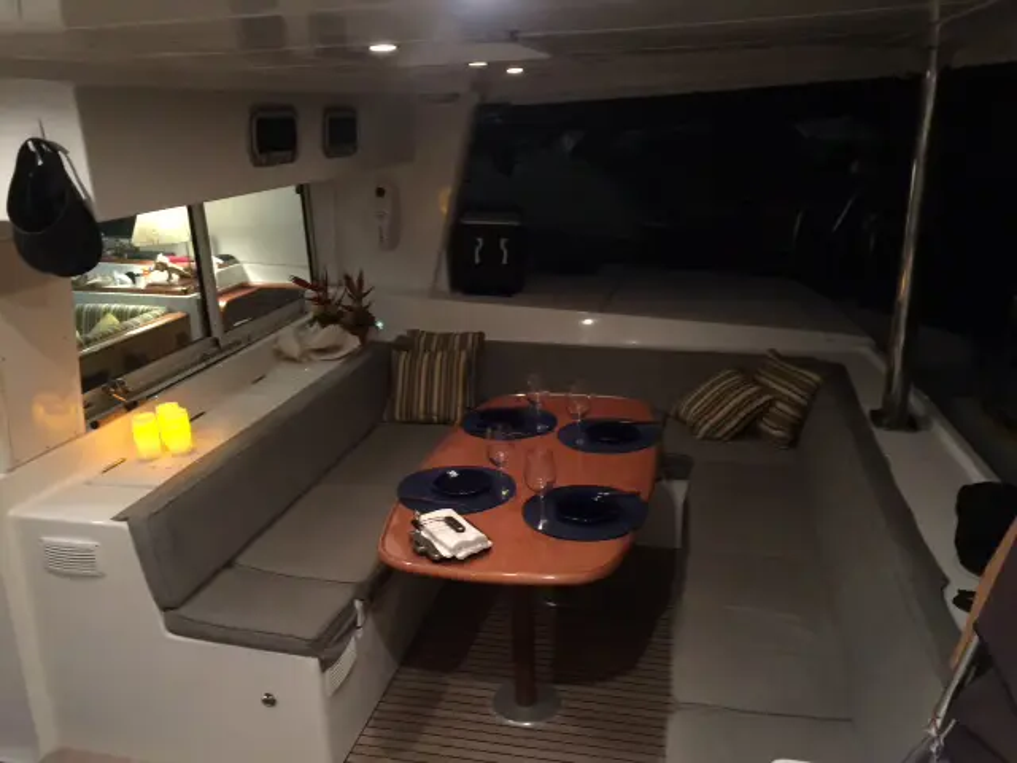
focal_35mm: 29
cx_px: 508
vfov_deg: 48.2
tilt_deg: -17.4
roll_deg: -0.2
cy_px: 382
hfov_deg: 61.7
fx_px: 852
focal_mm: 4.15
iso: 160
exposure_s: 1/4
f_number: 2.2
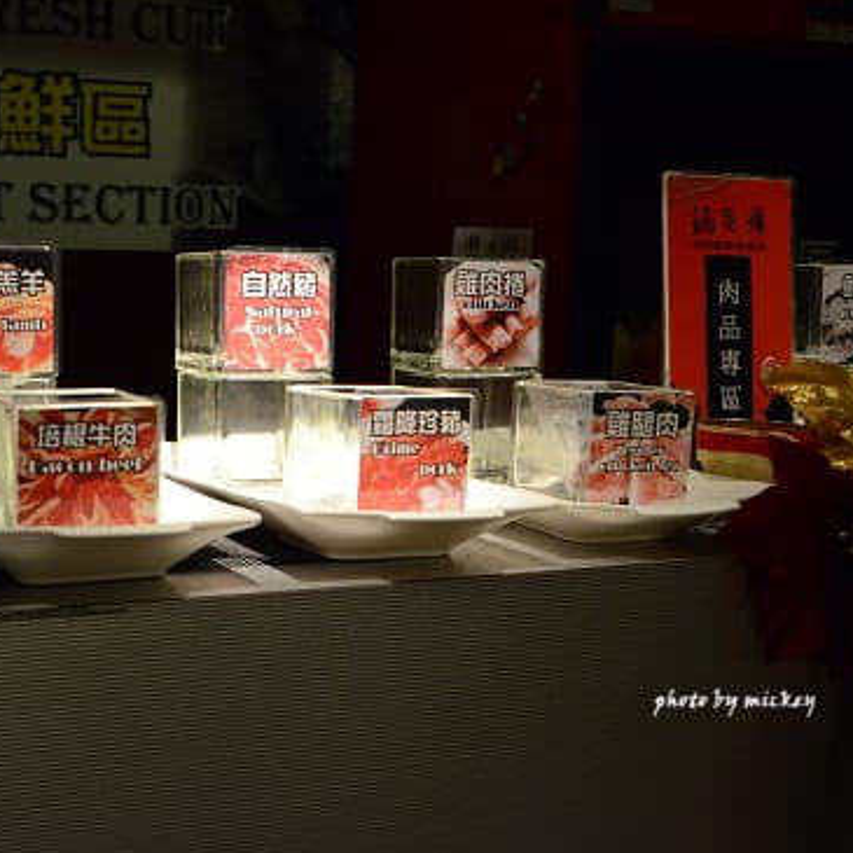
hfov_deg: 31.9
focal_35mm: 53
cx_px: 227
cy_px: 425
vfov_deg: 32.4
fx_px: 1468
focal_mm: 27
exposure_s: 1/125
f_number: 6.3
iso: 3200
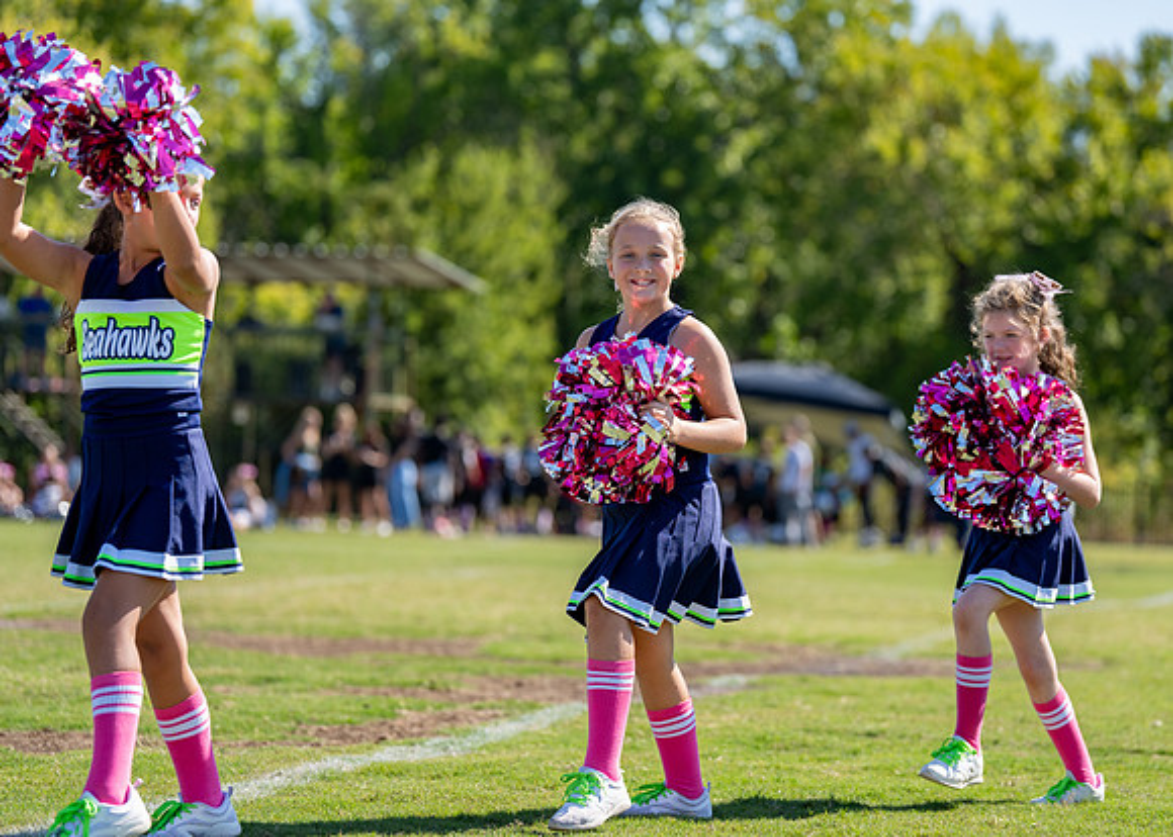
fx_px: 4164
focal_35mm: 125
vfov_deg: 11.5
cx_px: 618
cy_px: 414
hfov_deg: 16.0
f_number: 2.8
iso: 200
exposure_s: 1/2000
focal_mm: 118
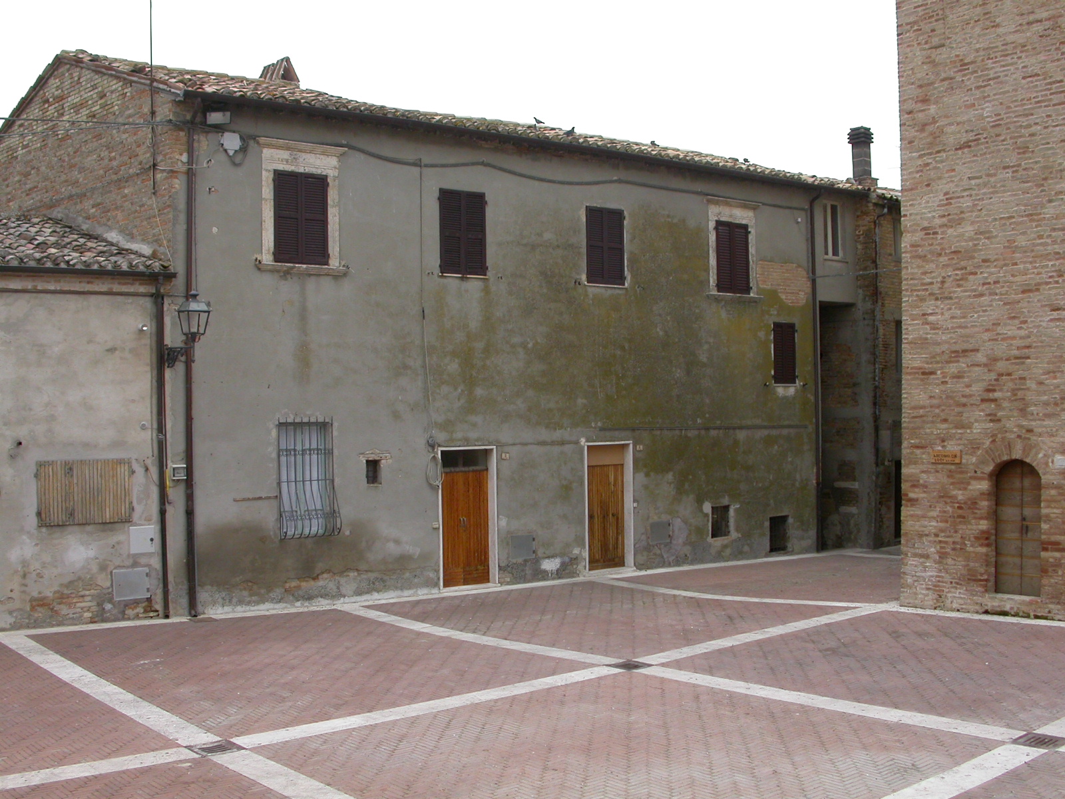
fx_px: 1169
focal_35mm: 38
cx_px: 532
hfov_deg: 49.0
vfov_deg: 37.7
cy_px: 400
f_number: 5.3
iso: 100
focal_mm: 7.85
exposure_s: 1/184
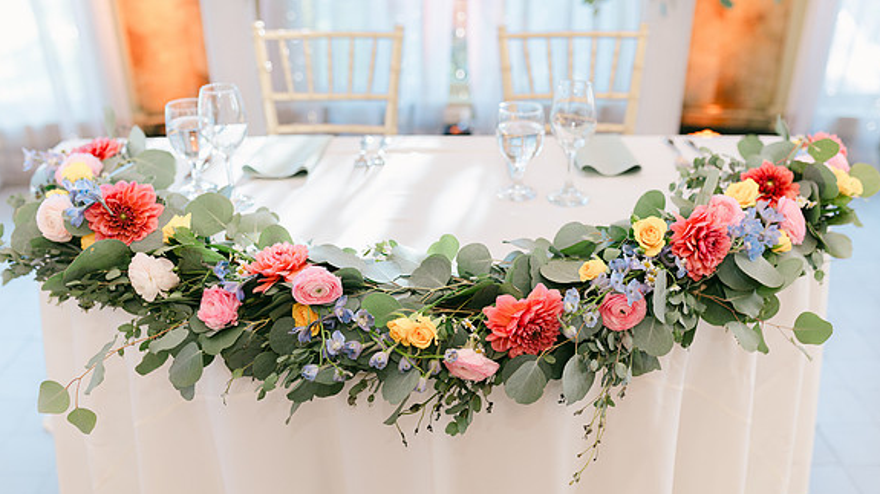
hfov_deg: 54.0
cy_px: 271
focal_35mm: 37
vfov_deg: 31.9
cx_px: 441
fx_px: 863
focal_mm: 35
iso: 250
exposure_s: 1/125
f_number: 2.5
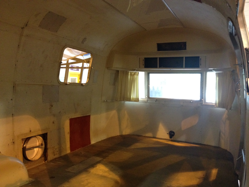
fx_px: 252
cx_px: 124
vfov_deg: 40.7
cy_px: 94
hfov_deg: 52.6
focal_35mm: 35
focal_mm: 4.28
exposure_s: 1/20
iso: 400
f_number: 2.4
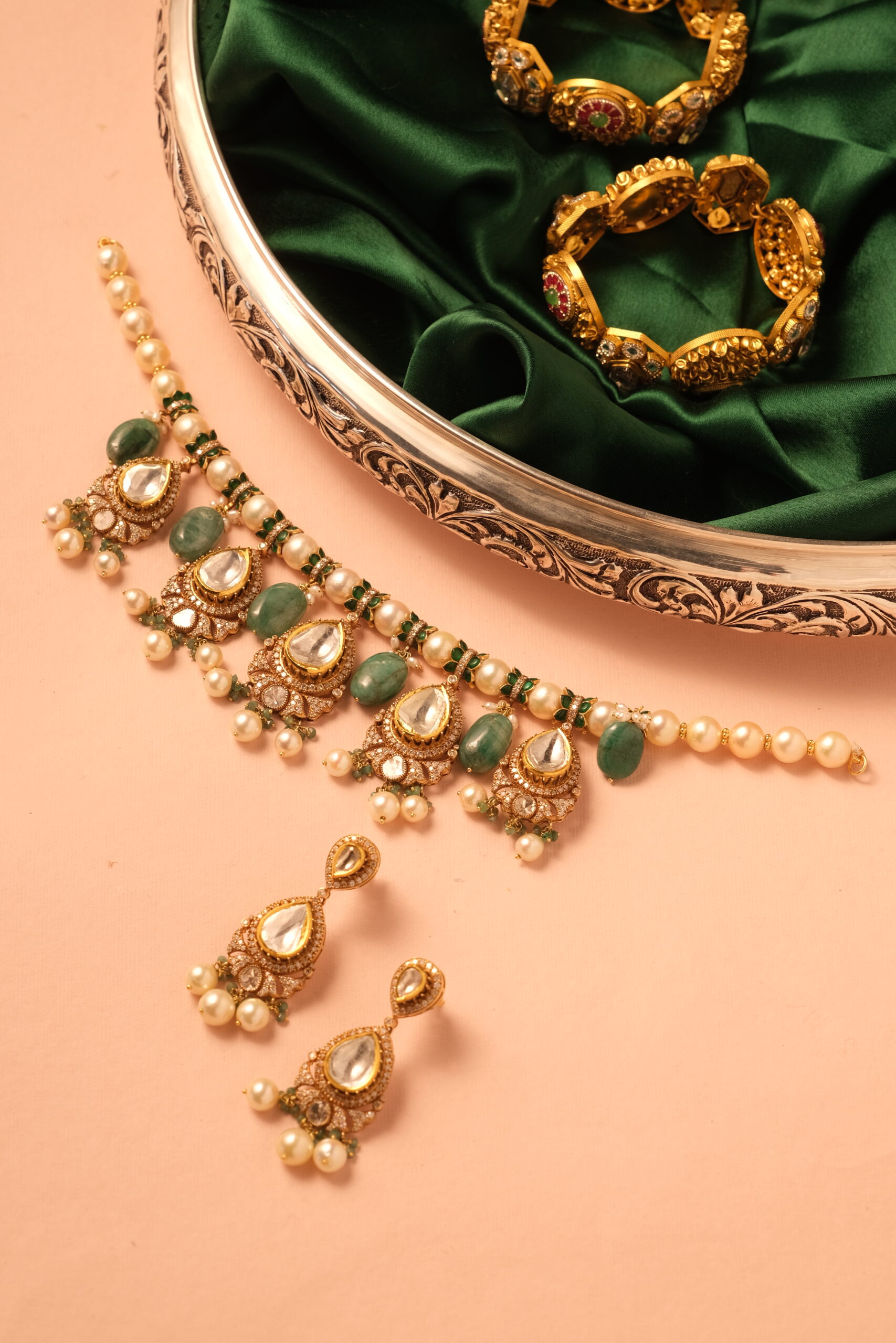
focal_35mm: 79
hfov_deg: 17.3
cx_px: 448
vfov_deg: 25.7
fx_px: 2949
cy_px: 672
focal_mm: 52.4
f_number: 7.1
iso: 160
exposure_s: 1/40
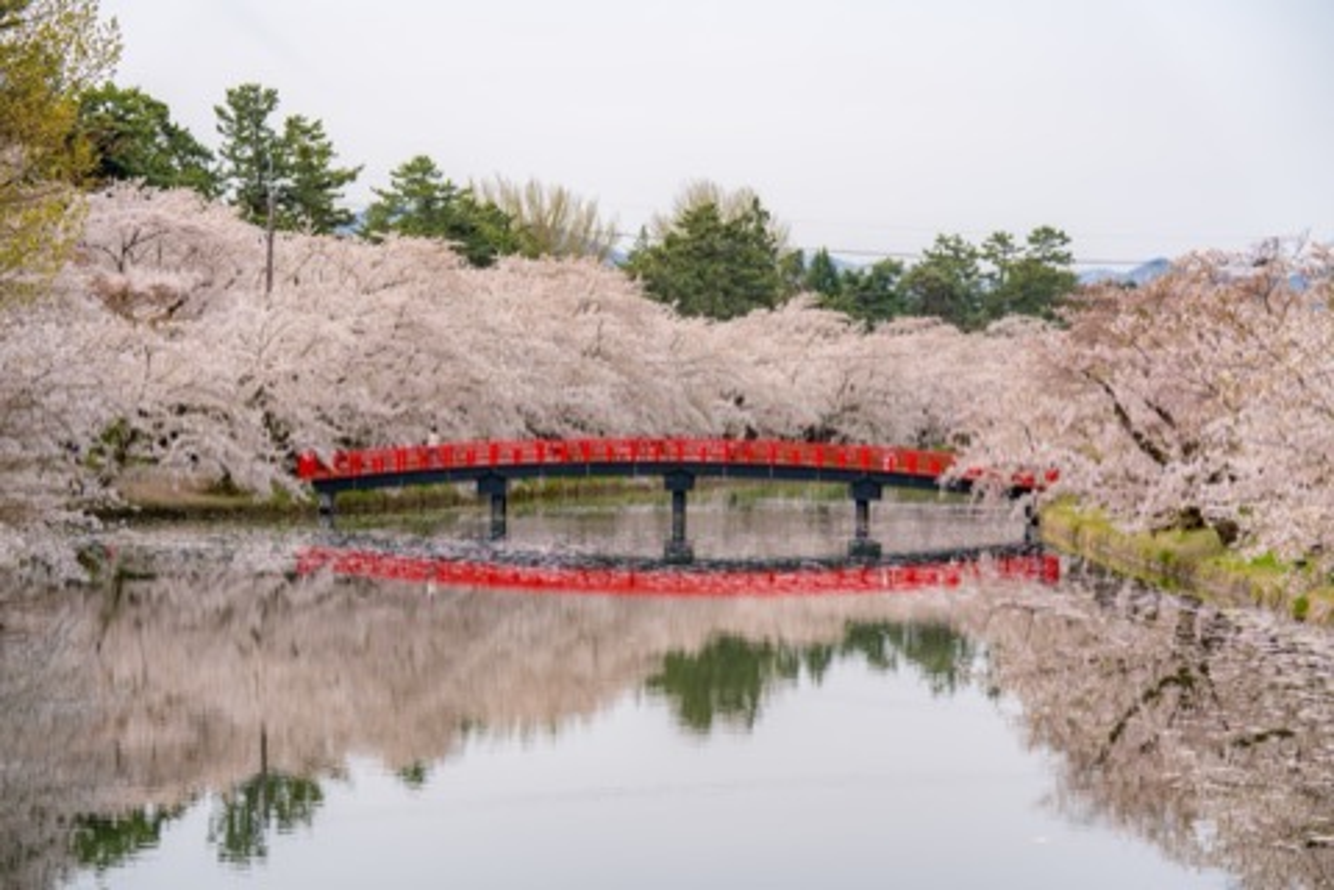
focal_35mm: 95
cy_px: 445
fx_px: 3520
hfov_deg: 21.5
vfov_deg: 14.4
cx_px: 667
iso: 100
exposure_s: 1/500
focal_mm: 95
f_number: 4.5
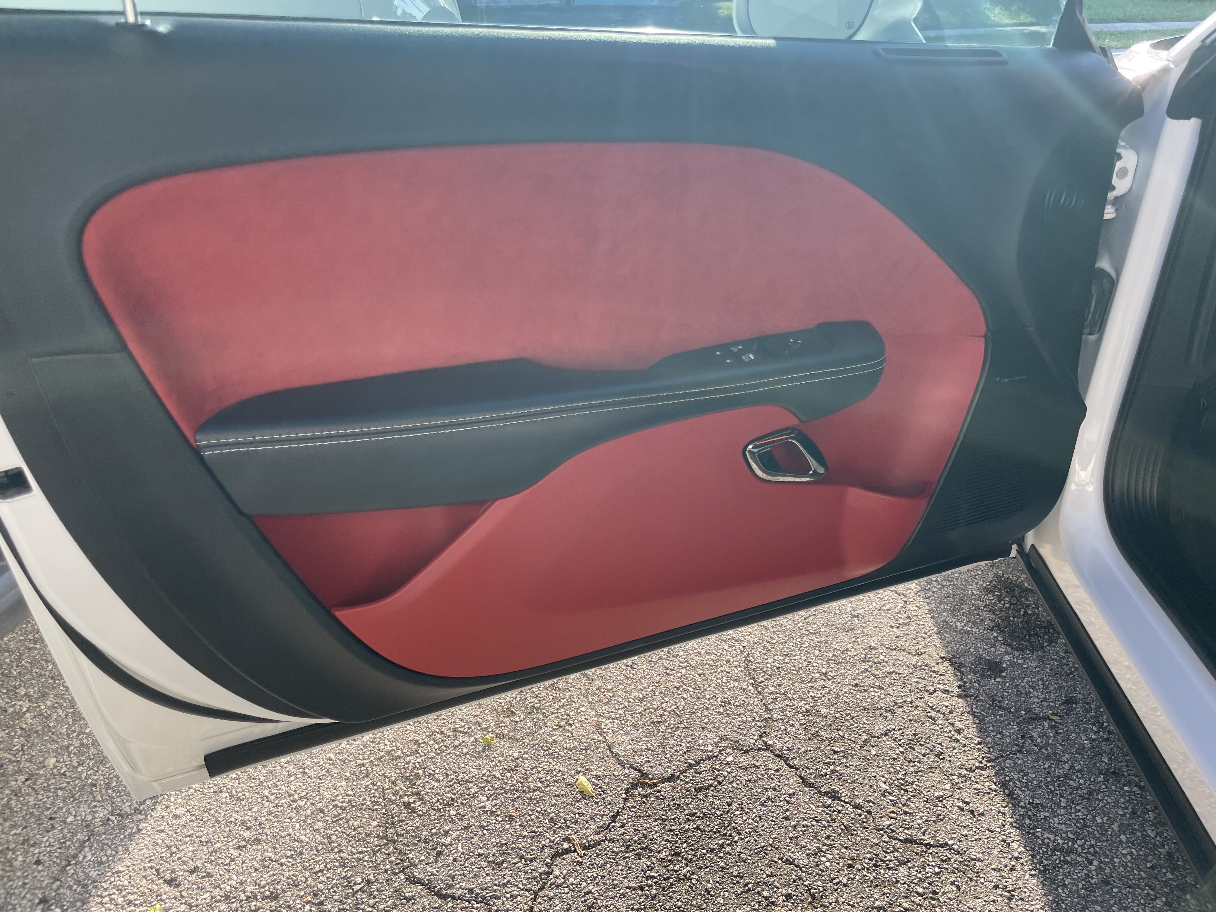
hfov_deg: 67.3
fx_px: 913
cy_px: 456
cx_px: 608
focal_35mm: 26
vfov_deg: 53.1
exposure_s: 1/373
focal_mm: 4.2
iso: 32
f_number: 1.6
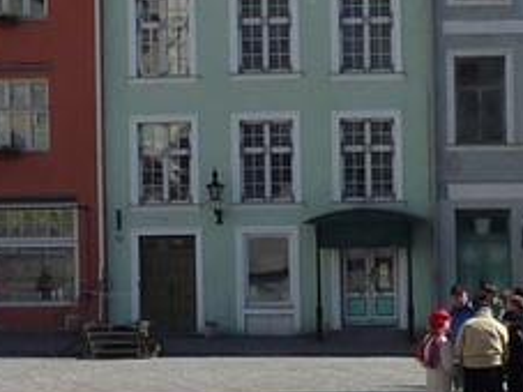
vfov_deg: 8.4
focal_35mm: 176
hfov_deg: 11.2
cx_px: 131
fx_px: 2658
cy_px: 148
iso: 80
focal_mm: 4.1
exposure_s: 1/500
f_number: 5
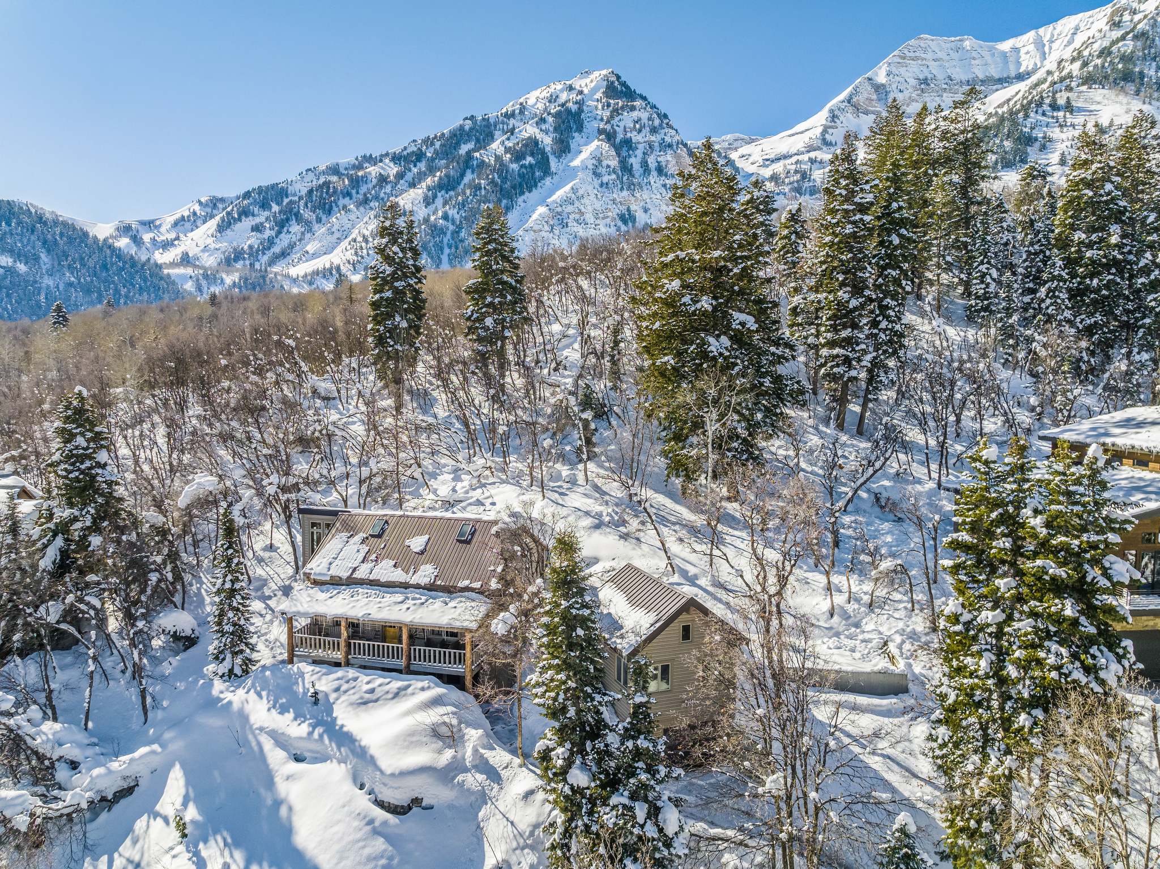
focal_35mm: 24
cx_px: 580
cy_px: 434
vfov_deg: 56.8
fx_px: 804
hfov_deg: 71.6
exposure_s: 1/200
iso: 400
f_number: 4
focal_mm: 12.29
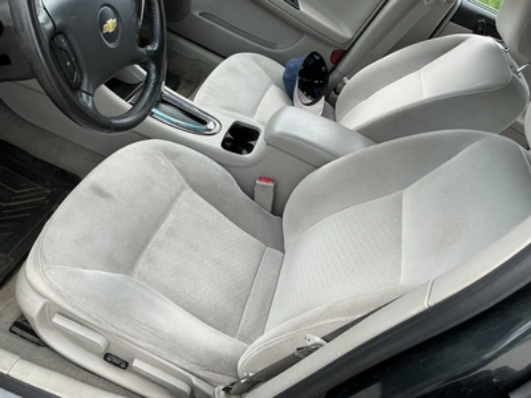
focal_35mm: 28
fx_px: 430
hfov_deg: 63.4
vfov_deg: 49.7
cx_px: 266
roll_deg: -32.5
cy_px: 199
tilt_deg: -39.0
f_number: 1.8
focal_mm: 3
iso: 25
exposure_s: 1/362
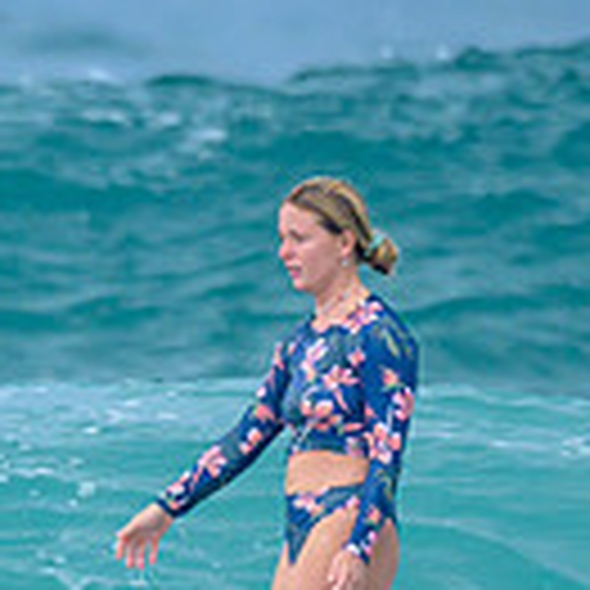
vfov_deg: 0.4
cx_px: -33
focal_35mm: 4127
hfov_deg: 0.4
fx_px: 79582
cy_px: 629
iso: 450
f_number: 6.3
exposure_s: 1/2500
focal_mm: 800
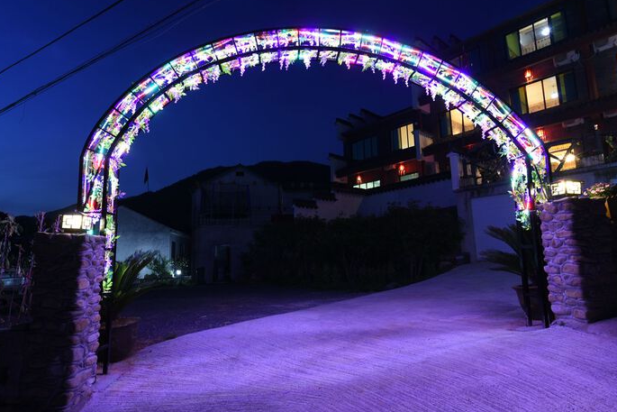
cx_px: 299
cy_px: 203
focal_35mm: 21
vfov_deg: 59.5
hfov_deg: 81.2
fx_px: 360
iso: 500
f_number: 8
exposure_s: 2.5
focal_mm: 20
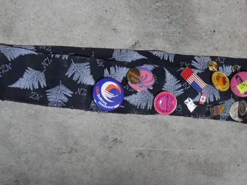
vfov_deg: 17.3
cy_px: 98
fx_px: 606
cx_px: 236
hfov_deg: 22.3
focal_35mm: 85
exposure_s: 1/60
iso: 400
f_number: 4.5
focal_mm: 20
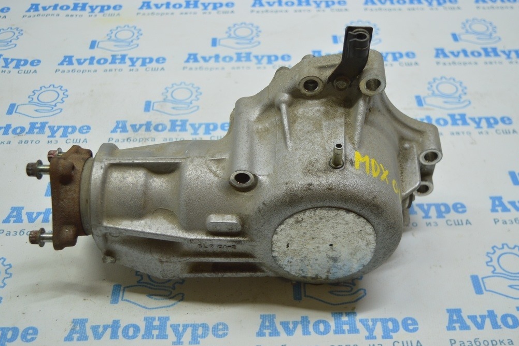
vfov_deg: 29.2
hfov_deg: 42.7
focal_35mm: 46
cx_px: 257
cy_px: 173
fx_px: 663
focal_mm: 30
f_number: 4.2
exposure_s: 1/60
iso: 400
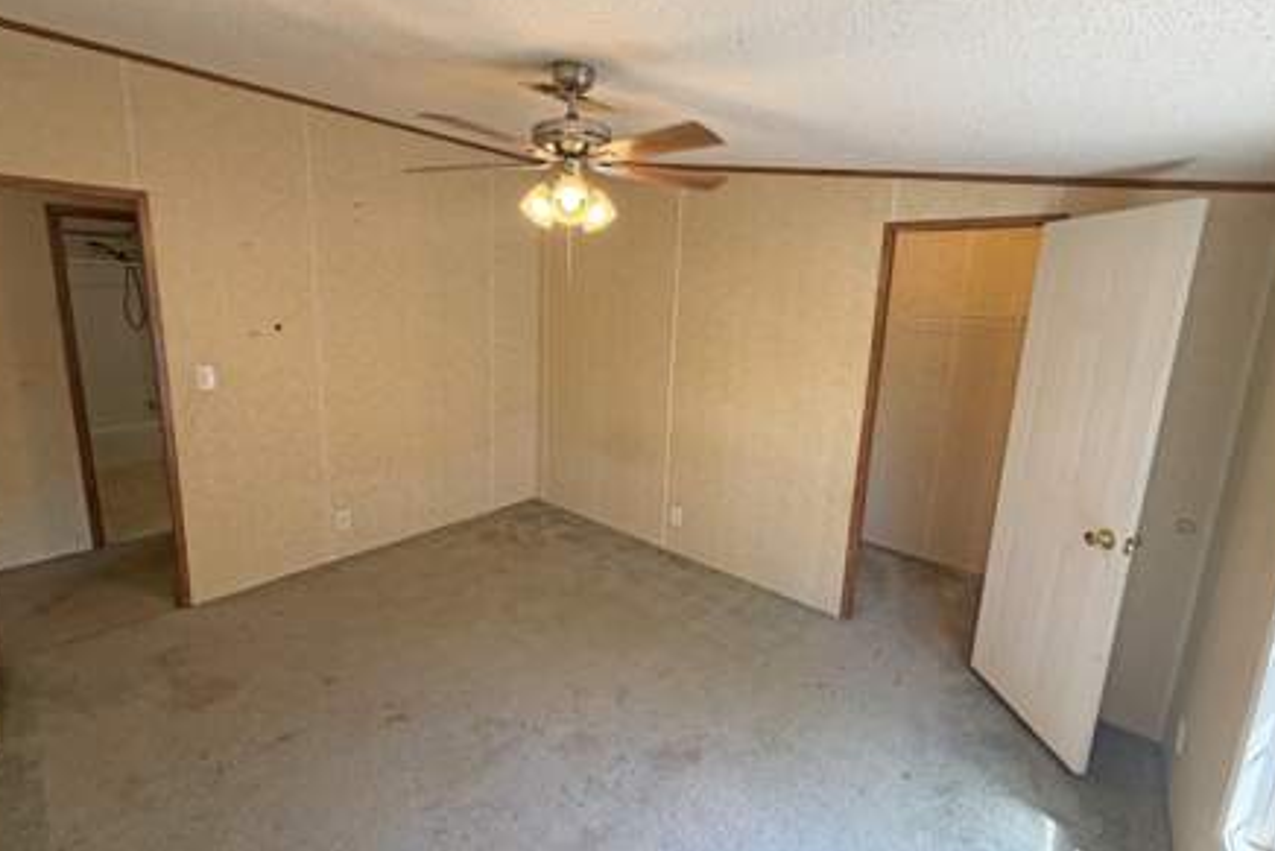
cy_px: 396
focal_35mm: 16
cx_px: 611
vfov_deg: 73.7
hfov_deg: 96.7
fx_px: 567
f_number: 2.2
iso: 250
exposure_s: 1/121
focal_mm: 2.22
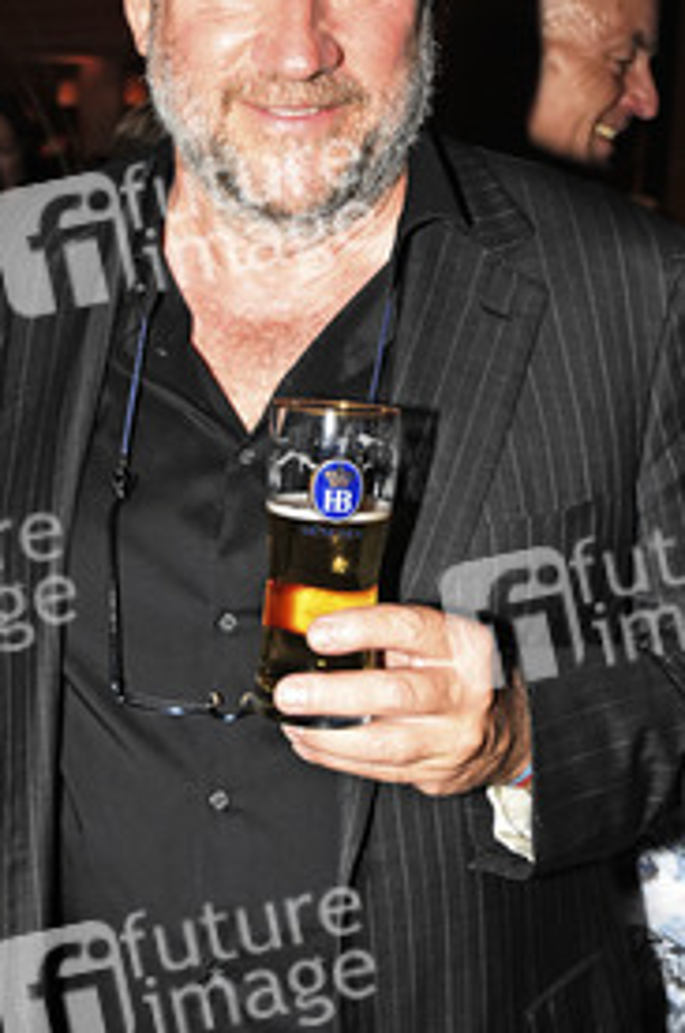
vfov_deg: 34.0
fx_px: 1682
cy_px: 415
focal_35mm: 59
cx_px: 292
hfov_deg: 23.0
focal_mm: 27
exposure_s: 1/100
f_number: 4.5
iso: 1600
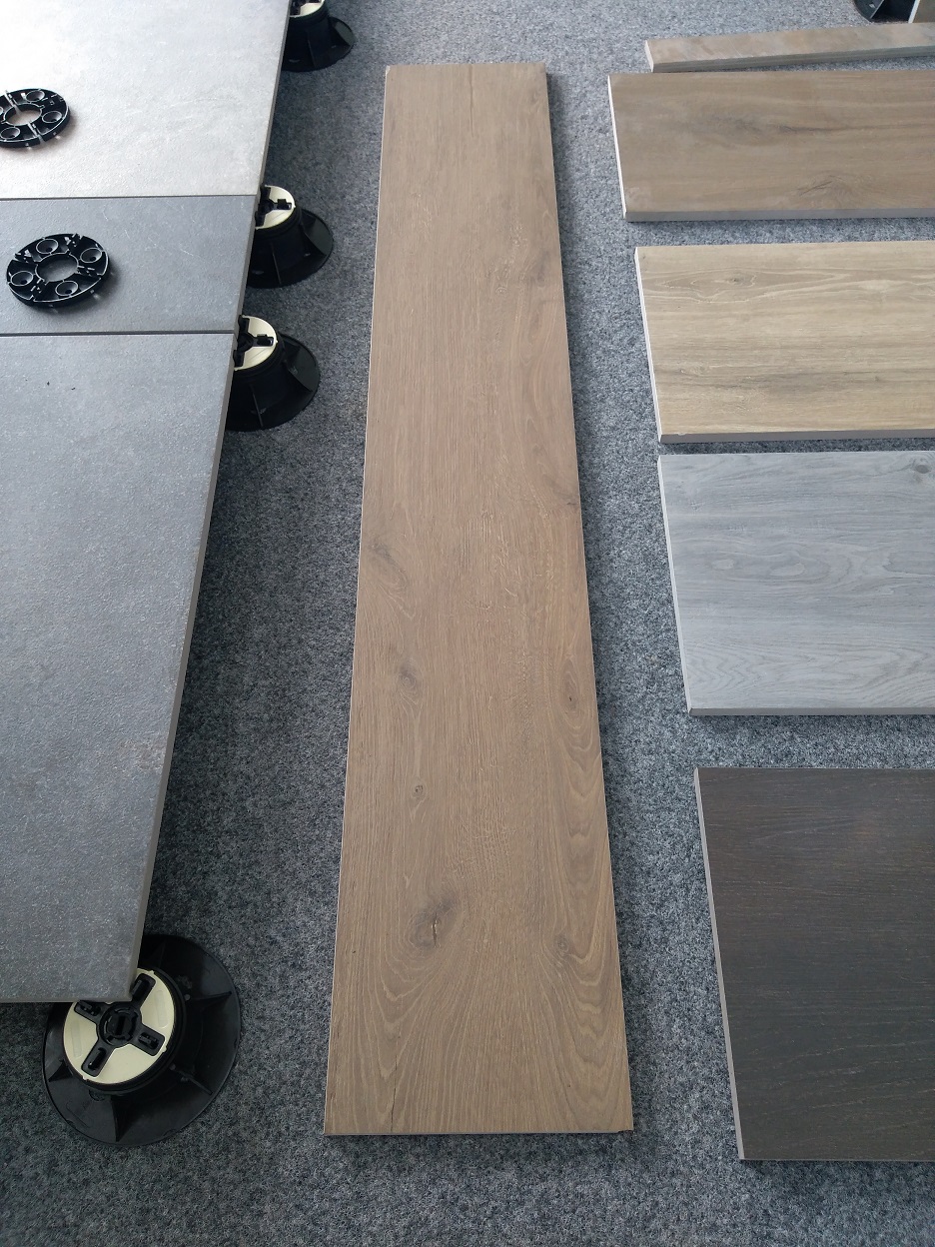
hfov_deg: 63.4
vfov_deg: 79.0
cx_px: 468
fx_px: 756
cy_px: 624
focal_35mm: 21
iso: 163
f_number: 2
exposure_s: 1/50
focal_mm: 3.59
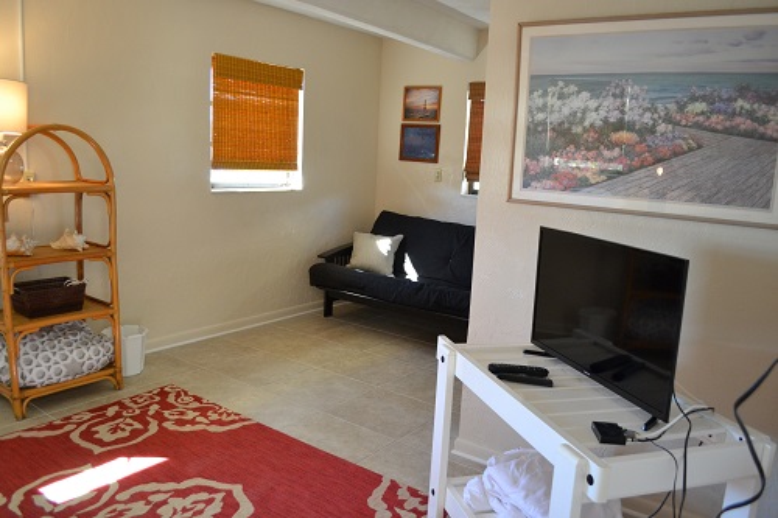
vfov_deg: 47.9
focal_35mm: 27
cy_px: 259
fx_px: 583
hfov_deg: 67.4
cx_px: 389
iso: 1100
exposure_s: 1/60
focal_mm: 18
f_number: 3.5
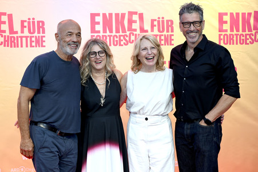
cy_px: 86
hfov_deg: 32.4
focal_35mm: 62
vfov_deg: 21.9
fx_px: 444
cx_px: 129
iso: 800
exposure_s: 1/200
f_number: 6
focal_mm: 62
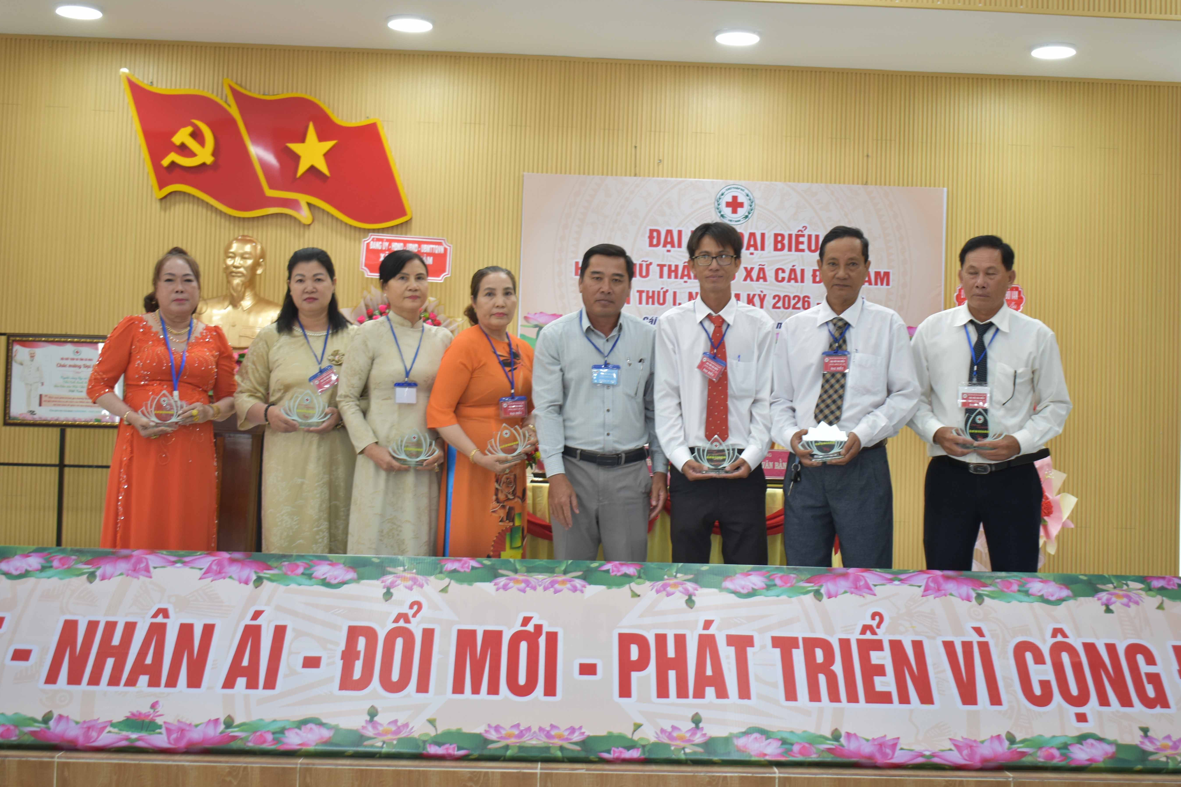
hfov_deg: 40.7
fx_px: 1593
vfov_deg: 27.8
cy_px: 367
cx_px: 627
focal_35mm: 49
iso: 400
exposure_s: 1/30
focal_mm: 29
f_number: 4.2
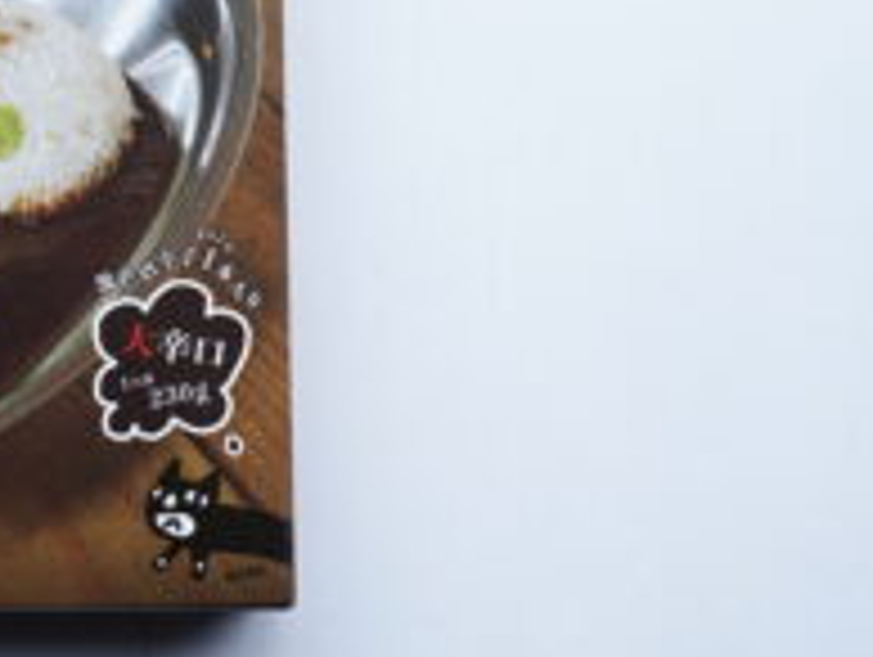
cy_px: 40
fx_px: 2500
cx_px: -140
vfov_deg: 14.8
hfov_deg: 18.9
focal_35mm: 99
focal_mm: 37
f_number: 5.6
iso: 250
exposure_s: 1/160
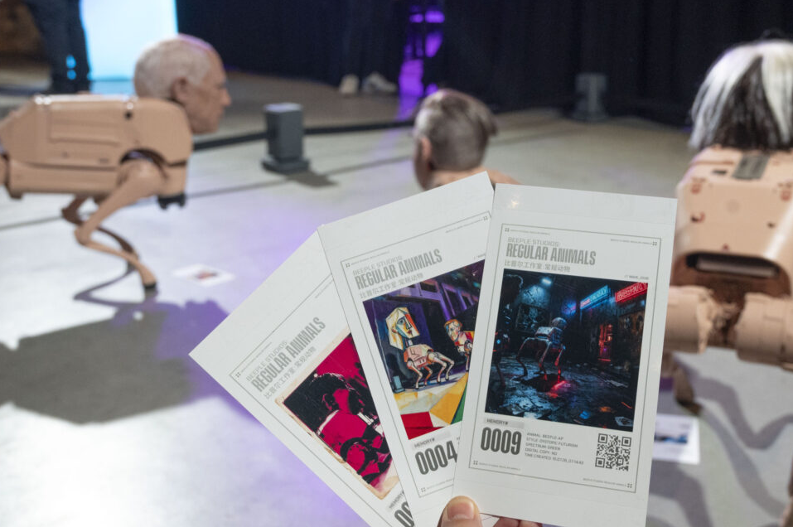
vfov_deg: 35.8
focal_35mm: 37
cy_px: 288
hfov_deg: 51.9
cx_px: 385
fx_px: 814
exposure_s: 1/160
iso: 3200
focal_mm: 29.5
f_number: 6.3
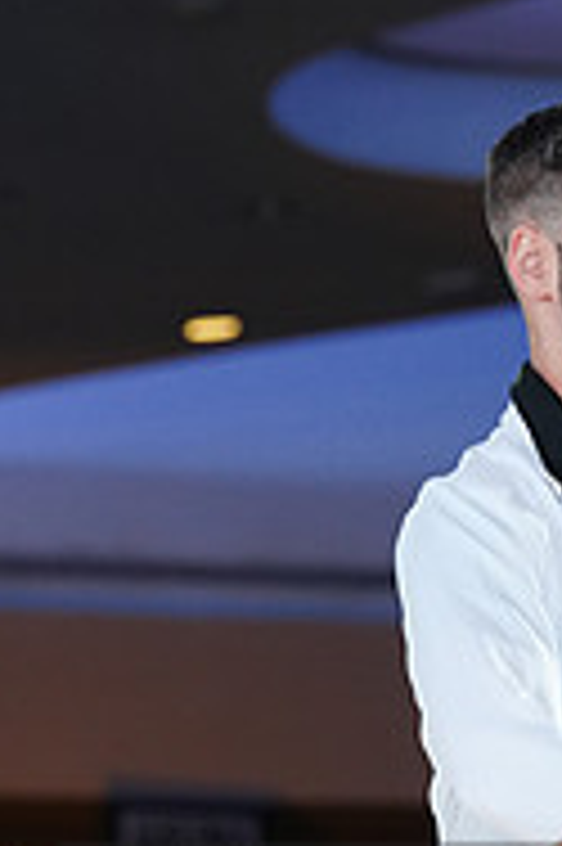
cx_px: 681
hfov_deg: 3.3
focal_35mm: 414
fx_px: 9712
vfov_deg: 5.0
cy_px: 994
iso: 1250
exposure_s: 1/200
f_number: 5
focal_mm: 134
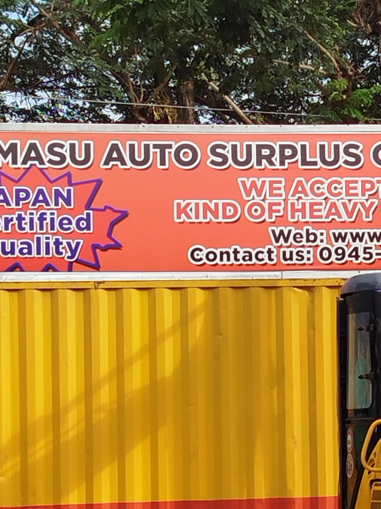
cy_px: 347
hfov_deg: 9.5
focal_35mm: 155
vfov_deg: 12.7
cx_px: 396
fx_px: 2276
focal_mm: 5.31
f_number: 1.7
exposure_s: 1/563
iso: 50
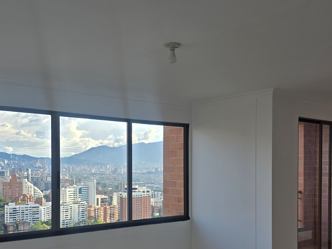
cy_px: 177
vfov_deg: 33.9
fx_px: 403
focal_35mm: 42
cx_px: 128
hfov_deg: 44.5
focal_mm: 6.3
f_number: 1.7
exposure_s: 1/324
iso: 12
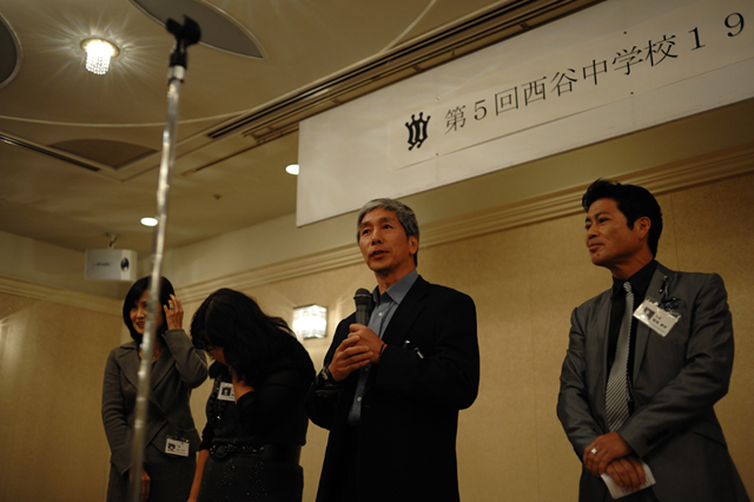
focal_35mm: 35
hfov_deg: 54.5
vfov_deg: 37.8
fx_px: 733
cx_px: 377
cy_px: 251
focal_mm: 35
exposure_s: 1/100
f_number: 2.8
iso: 720
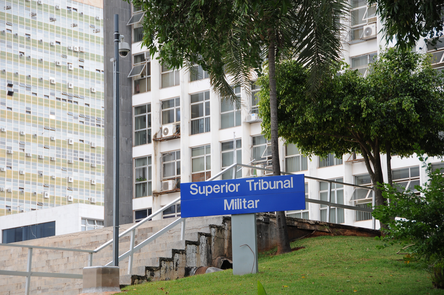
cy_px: 148
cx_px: 222
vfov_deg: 10.1
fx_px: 1663
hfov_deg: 15.2
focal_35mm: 135
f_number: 5.3
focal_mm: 90
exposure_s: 1/125
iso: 200
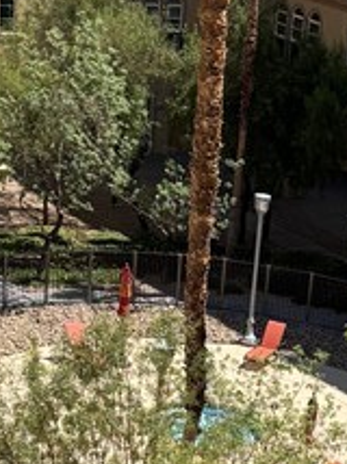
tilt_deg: -28.2
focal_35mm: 115
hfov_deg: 12.7
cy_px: 629
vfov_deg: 16.1
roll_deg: -8.5
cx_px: 340
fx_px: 1540
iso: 80
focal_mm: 6.76
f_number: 1.78
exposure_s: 1/3597
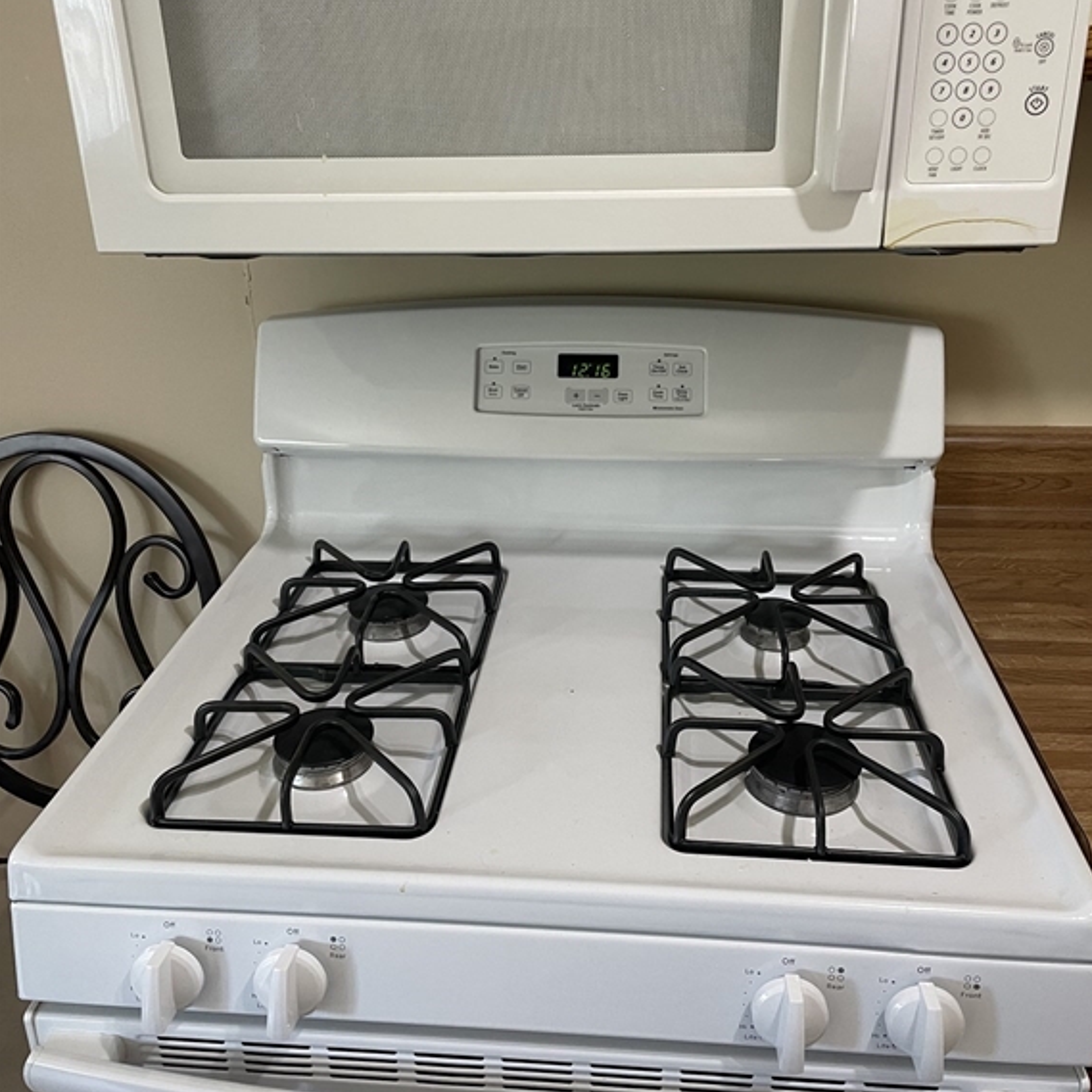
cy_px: 455
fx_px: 1106
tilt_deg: -19.3
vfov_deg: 52.3
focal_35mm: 31
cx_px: 549
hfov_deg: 52.5
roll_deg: +2.0
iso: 160
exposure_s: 1/60
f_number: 1.6
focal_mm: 4.2
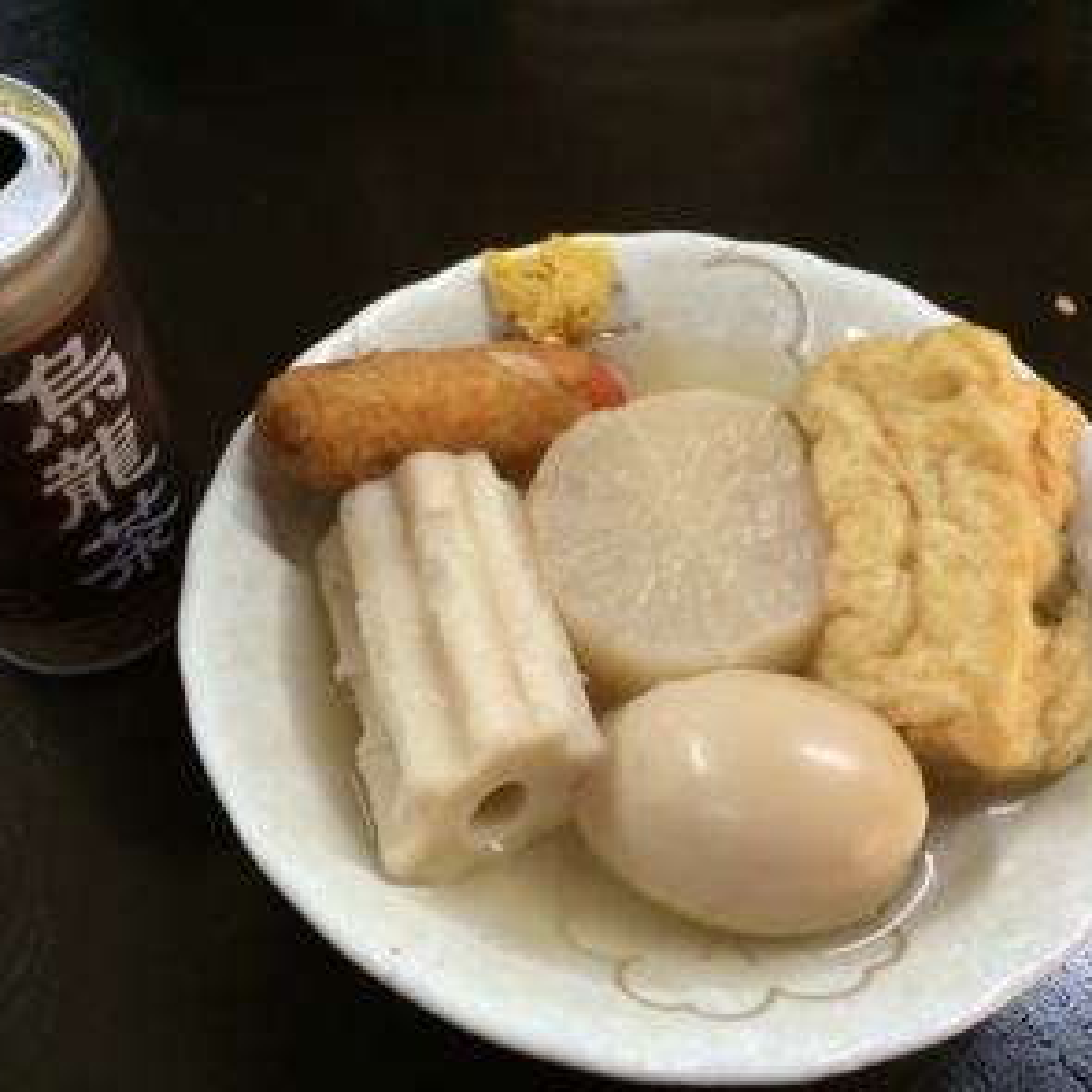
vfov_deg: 46.0
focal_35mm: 36
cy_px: 552
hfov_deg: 45.8
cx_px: 444
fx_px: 1285
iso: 200
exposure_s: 1/30
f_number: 2.2
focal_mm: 4.12
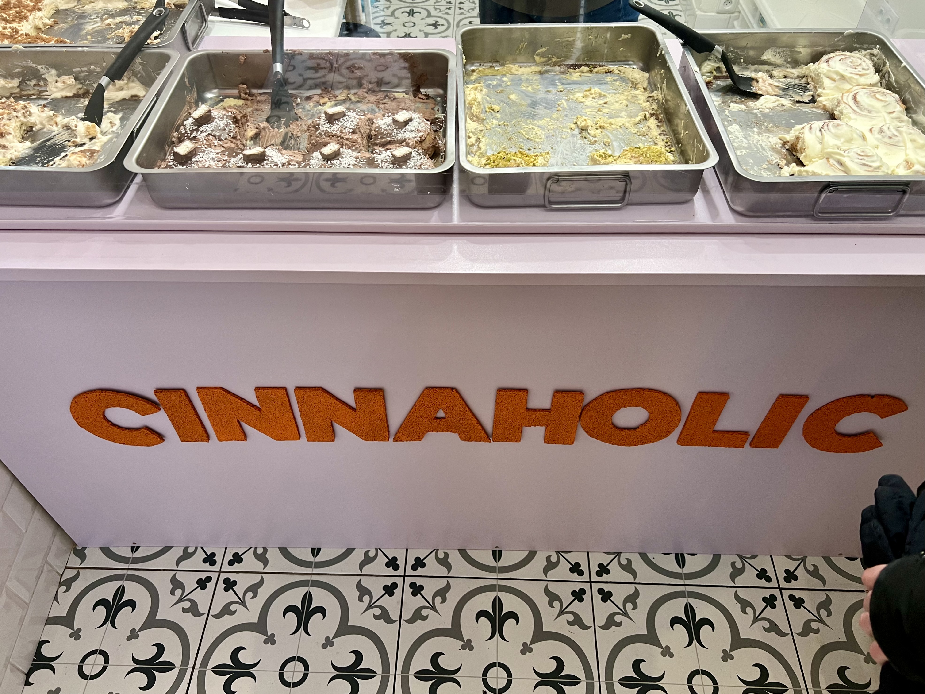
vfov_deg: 53.1
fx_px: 695
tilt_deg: -49.1
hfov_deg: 67.3
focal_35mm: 26
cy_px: 347
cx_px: 462
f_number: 1.5
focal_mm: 5.7
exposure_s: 1/50
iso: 125
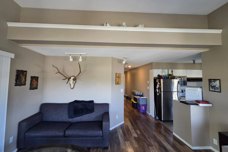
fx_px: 89
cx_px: 111
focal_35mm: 14
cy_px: 73
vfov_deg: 81.2
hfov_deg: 104.2
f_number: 2.2
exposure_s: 1/120
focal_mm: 2.2
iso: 320
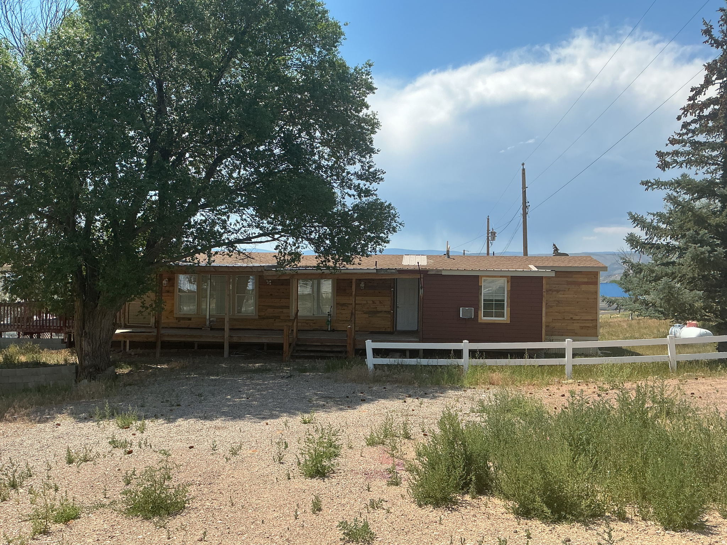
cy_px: 272
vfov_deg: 48.2
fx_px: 609
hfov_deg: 61.7
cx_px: 364
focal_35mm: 29
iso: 25
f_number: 1.8
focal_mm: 3
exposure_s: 1/2058
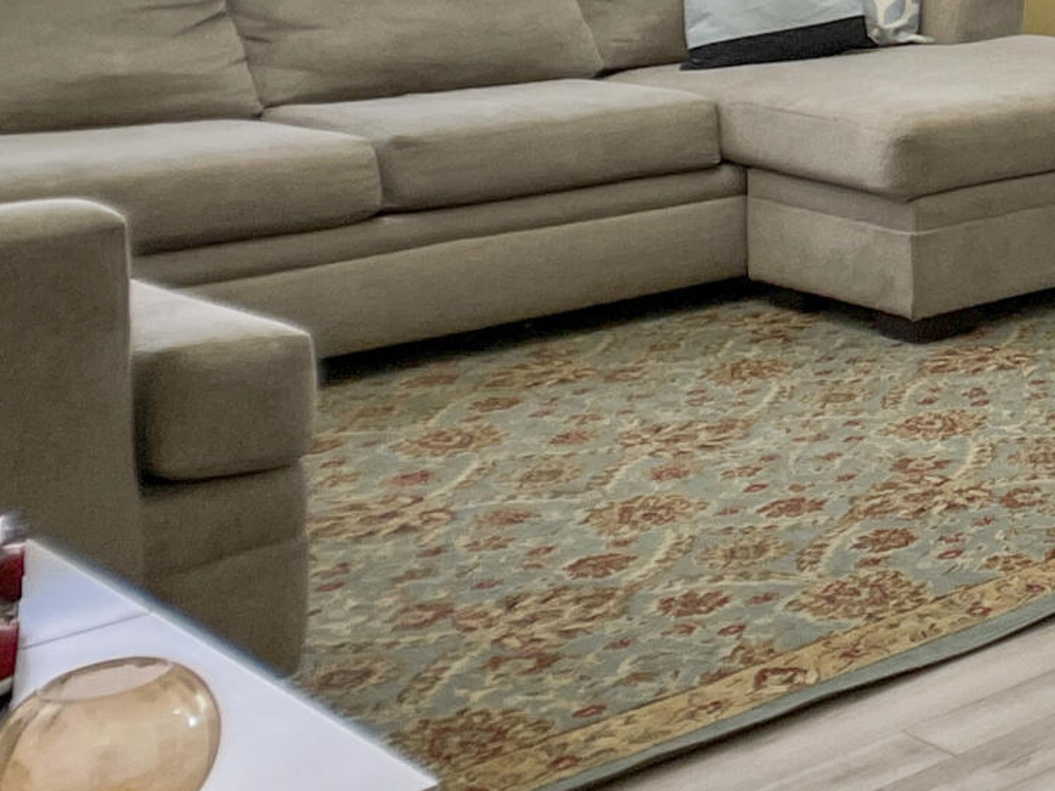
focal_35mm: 106
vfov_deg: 13.4
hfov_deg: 16.4
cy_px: -269
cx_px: 1734
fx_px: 3231
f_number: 1.6
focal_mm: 5.1
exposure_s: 1/60
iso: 80
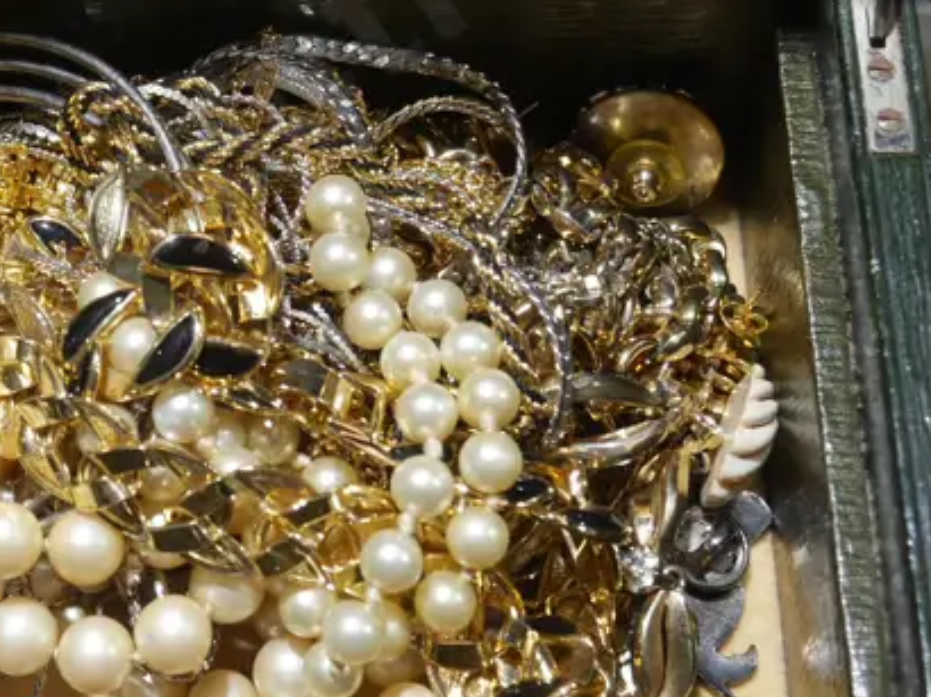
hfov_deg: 20.5
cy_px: 143
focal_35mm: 95
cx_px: 225
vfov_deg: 15.4
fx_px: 2554
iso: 320
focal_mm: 19
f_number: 4.1
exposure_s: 1/60
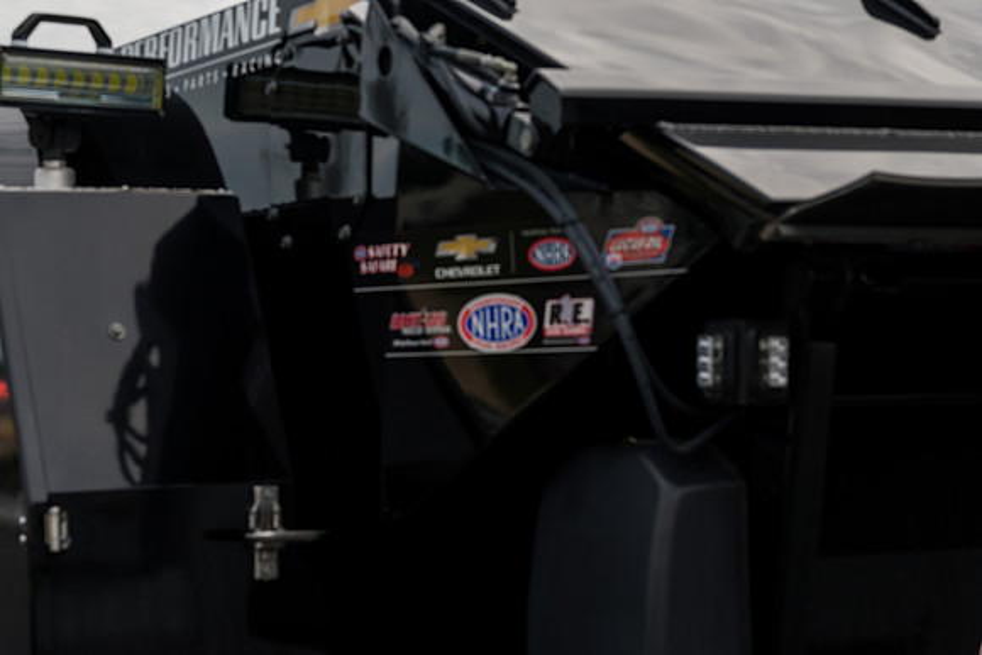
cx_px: 491
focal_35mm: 95
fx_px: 2592
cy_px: 328
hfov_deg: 21.5
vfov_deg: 14.4
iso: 400
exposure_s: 1/250
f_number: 9
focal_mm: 63.4
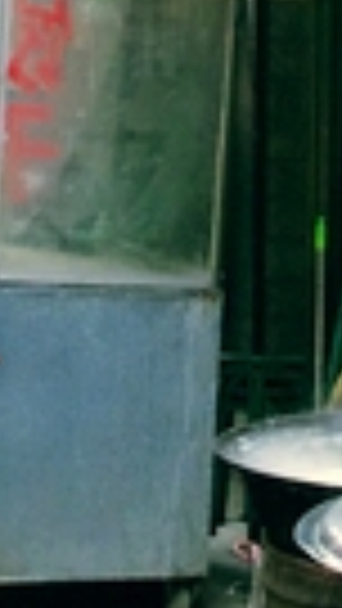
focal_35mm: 149
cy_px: -86
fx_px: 2401
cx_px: 308
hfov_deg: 8.1
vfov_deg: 14.1
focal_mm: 20
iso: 1600
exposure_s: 1/640
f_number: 4.5
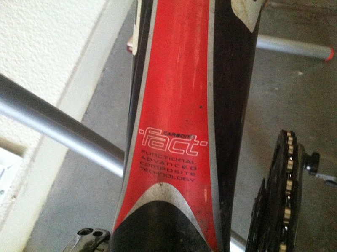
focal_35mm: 35
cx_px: 168
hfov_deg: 52.7
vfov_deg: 40.6
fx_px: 340
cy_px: 126
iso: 1000
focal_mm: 3.85
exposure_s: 1/15
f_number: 2.8
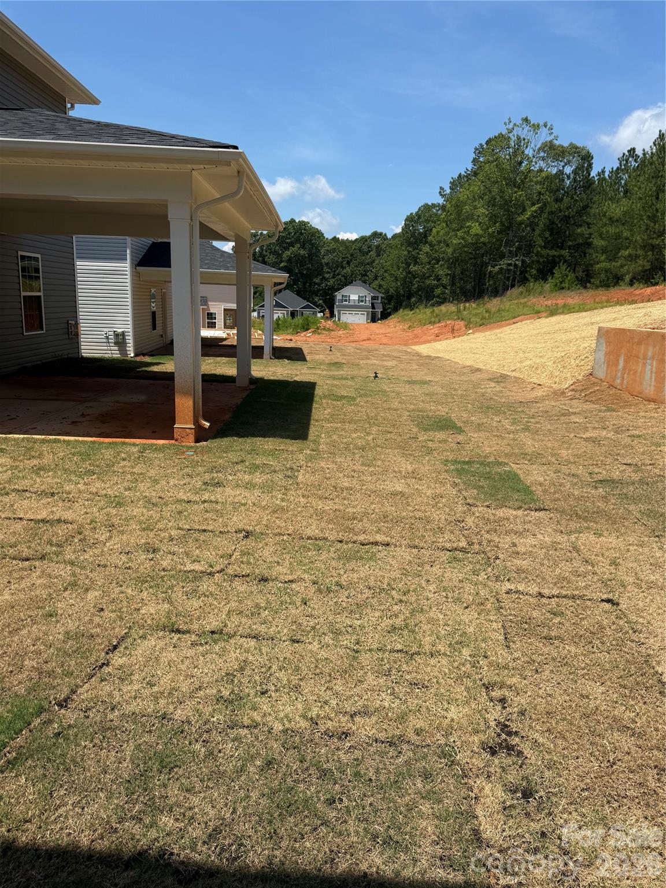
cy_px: 444
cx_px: 333
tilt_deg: -11.7
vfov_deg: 71.6
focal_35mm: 24
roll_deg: -1.8
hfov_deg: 56.8
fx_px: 616
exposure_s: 1/4673
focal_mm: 6.76
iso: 80
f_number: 1.78
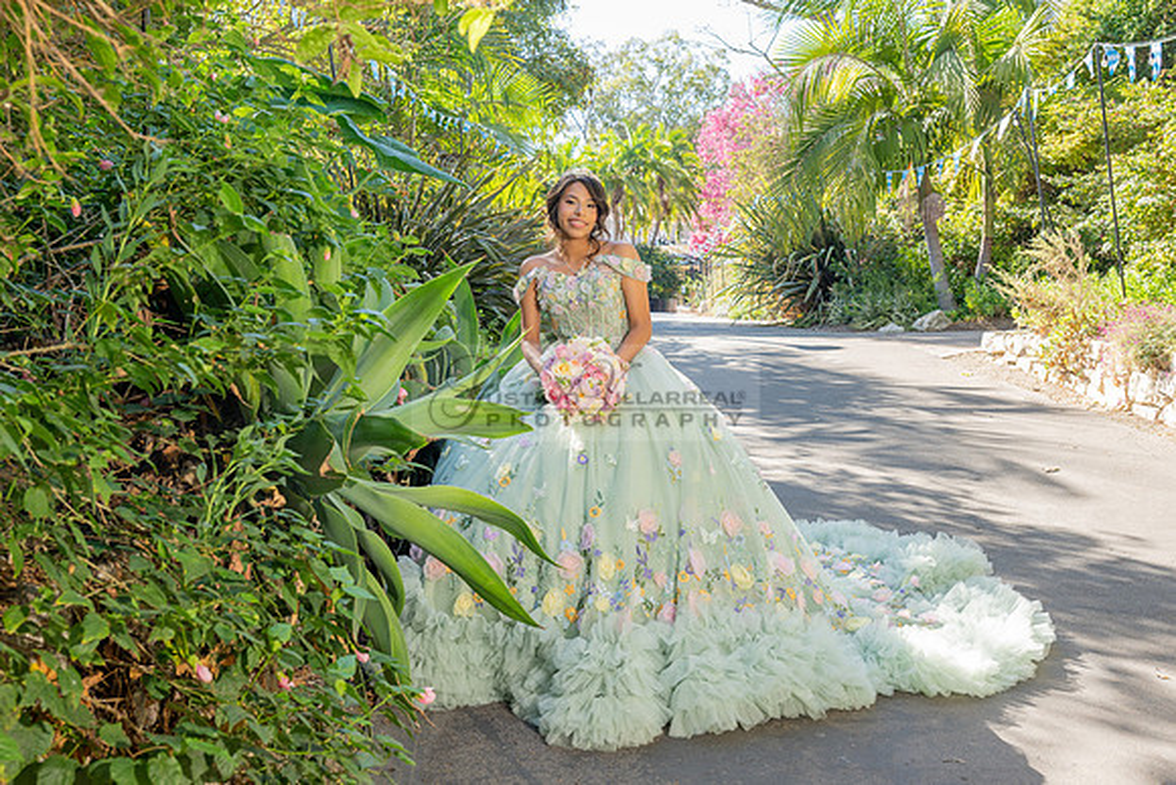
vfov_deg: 33.9
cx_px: 550
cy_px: 369
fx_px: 1287
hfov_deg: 49.1
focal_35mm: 39
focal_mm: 33
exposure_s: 1/200
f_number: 5
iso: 200
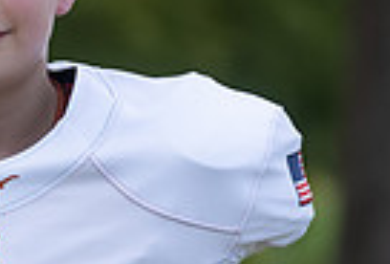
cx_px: -6
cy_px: 211
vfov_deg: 2.7
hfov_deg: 4.0
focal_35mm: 514
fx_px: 5593
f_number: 2.8
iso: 100
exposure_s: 1/400
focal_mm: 108
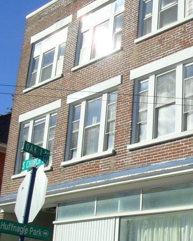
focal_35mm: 68
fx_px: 485
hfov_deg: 21.7
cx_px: 195
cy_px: 109
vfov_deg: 27.9
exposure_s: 1/350
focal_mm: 6.3
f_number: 8.4
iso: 100
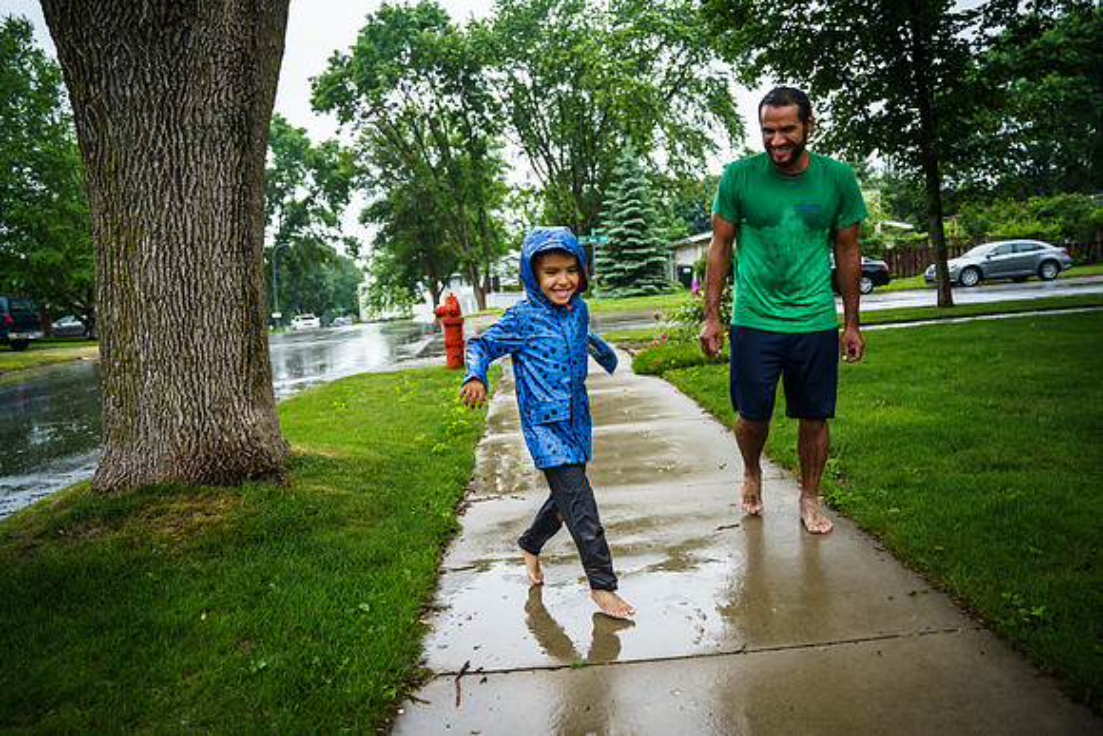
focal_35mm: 25
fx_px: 772
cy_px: 386
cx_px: 524
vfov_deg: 51.0
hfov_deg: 71.1
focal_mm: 24
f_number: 2.8
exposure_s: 1/1000
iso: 640
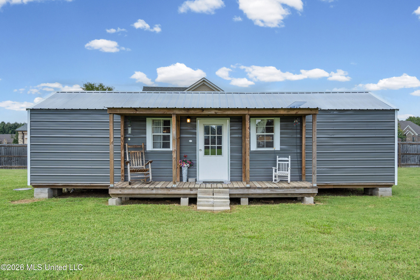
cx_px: 210
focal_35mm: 29
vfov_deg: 45.0
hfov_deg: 63.7
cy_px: 140
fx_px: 338
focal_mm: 29
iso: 1000
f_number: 9.5
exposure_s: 1/500
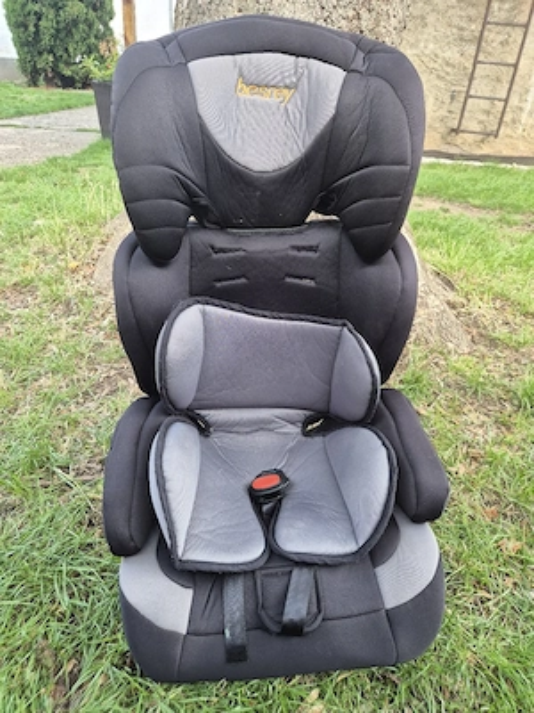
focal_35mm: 23
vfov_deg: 73.9
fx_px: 473
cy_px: 356
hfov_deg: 58.9
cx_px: 267
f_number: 1.8
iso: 100
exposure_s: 1/182
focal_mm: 5.4
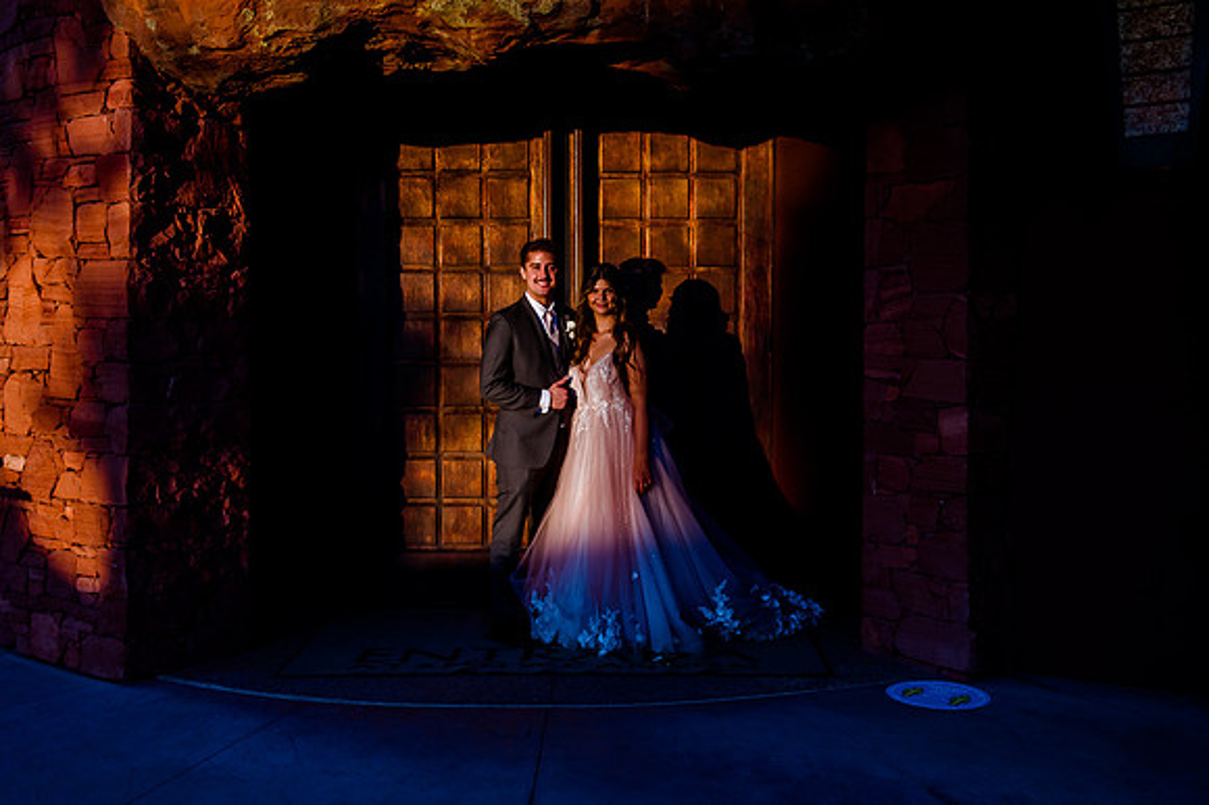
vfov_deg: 34.5
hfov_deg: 50.0
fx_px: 1296
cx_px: 604
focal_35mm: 39
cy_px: 402
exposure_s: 1/60
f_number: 18
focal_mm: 38
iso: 640
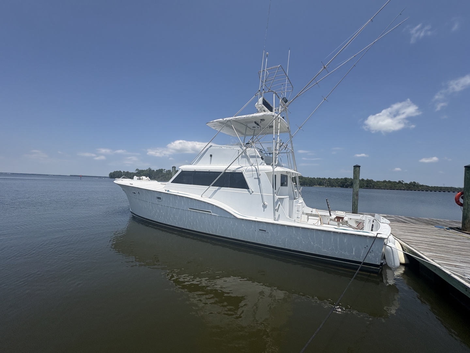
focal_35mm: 14
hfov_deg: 102.1
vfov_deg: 85.7
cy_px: 176
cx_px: 235
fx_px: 190
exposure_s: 1/4367
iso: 50
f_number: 2.2
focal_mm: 2.22
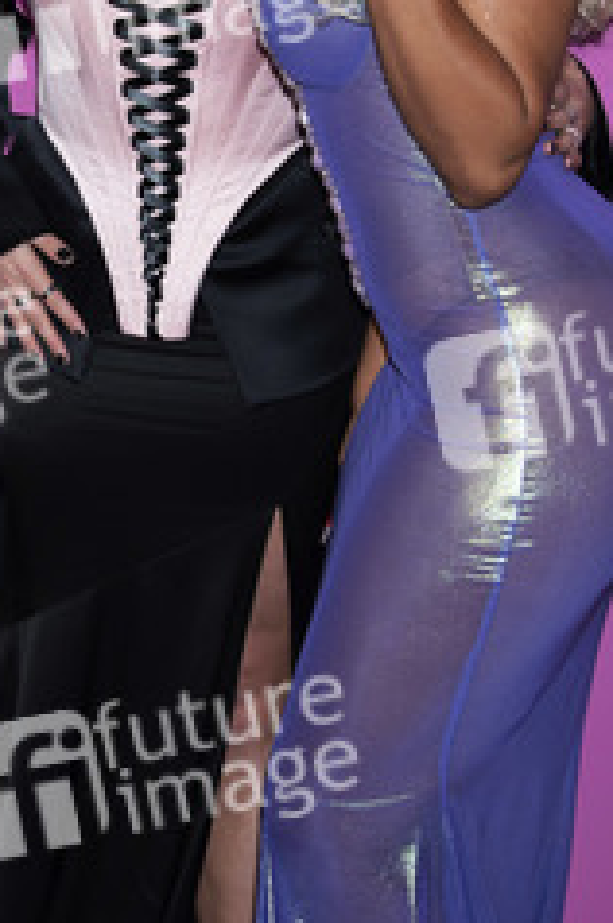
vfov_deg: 30.7
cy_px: 186
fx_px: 1639
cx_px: 272
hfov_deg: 21.2
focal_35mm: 64
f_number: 6.3
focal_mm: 38
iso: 400
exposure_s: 1/160
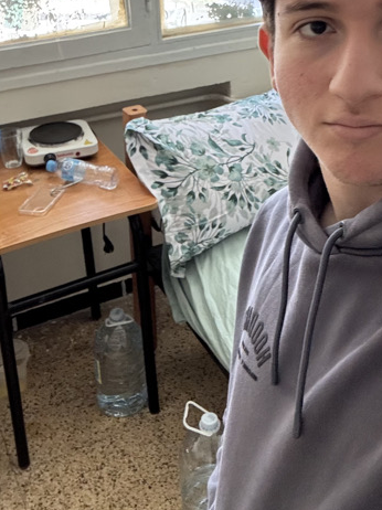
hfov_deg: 28.4
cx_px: 246
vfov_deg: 36.6
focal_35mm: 51
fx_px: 751
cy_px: 126
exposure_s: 1/49
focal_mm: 2.69
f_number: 1.9
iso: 320
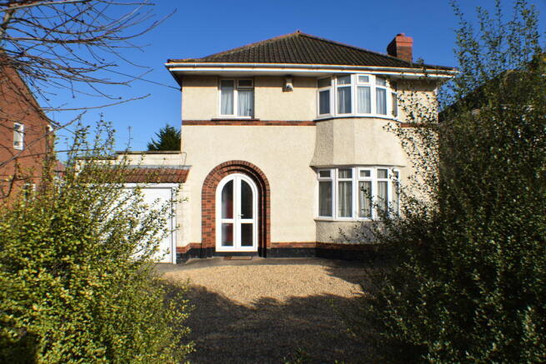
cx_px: 273
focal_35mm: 27
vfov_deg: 48.0
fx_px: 410
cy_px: 182
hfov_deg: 67.4
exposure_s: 1/500
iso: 200
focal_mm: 18
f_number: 11
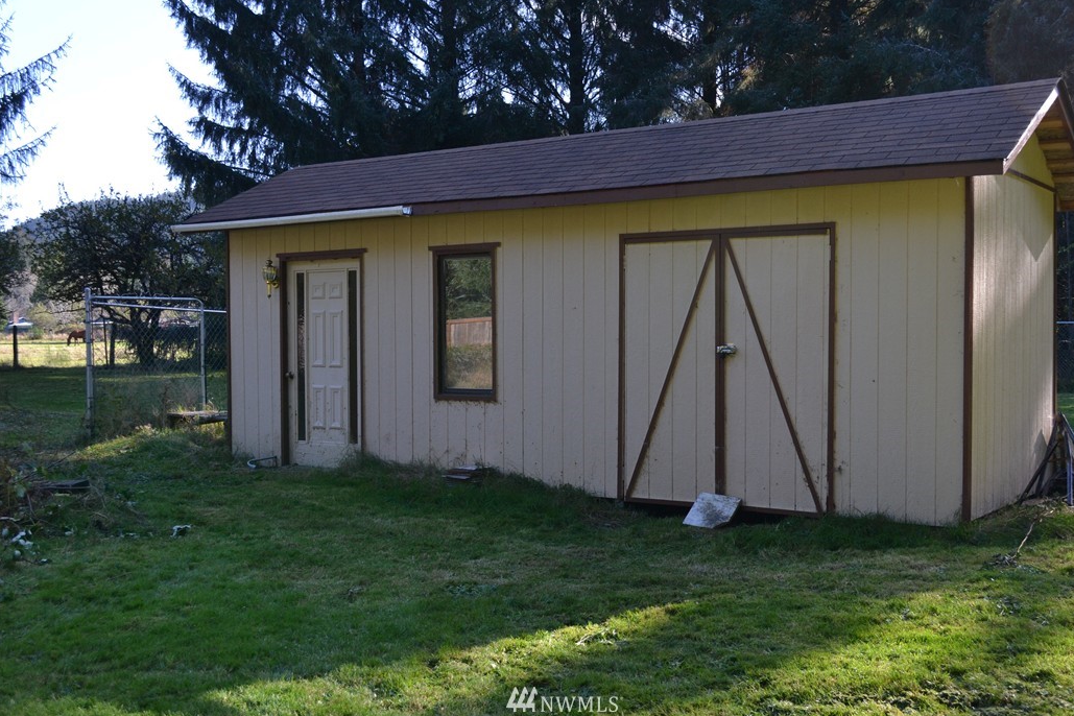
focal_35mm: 38
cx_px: 565
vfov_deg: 35.1
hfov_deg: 50.7
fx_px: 1134
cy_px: 361
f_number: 5.6
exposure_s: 1/125
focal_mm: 24
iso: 180
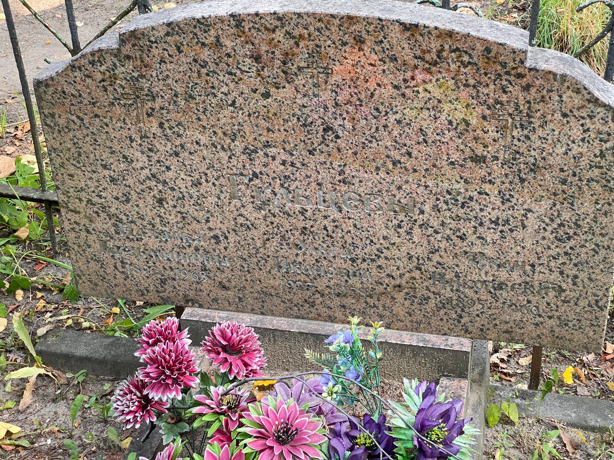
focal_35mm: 52
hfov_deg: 36.8
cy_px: 230
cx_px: 307
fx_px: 922
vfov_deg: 28.0
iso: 100
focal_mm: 6
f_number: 2
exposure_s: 1/121
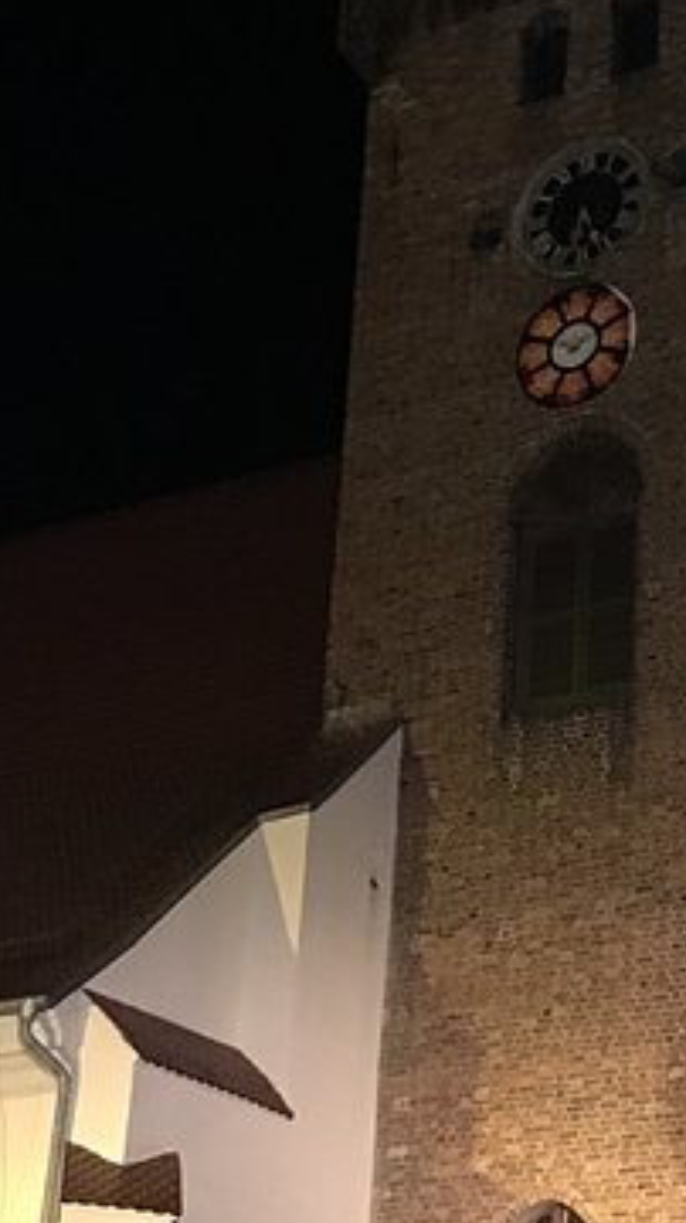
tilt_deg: +22.7
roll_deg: -1.3
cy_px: 618
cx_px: 627
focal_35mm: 79
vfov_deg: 26.9
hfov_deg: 15.1
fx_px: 2559
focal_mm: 4.15
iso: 640
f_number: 2.2
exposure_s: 1/17
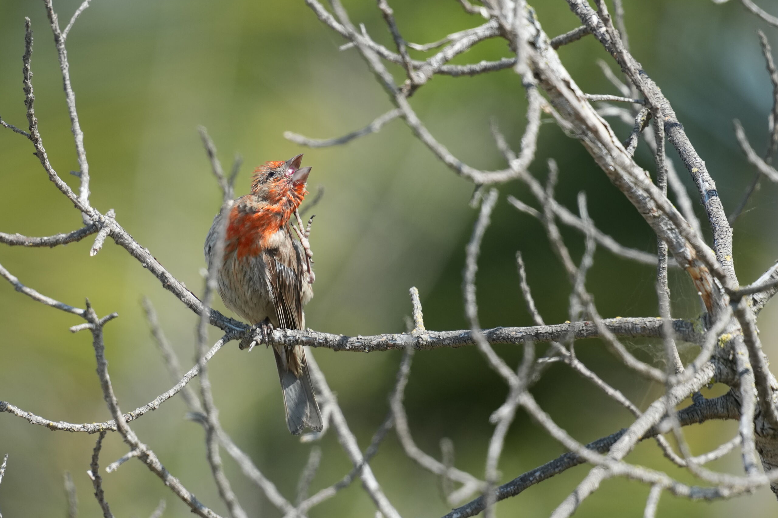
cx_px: 263
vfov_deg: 1.4
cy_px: 293
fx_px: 21912
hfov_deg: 2.0
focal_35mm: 1014
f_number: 5.6
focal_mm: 600
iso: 640
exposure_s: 1/1250
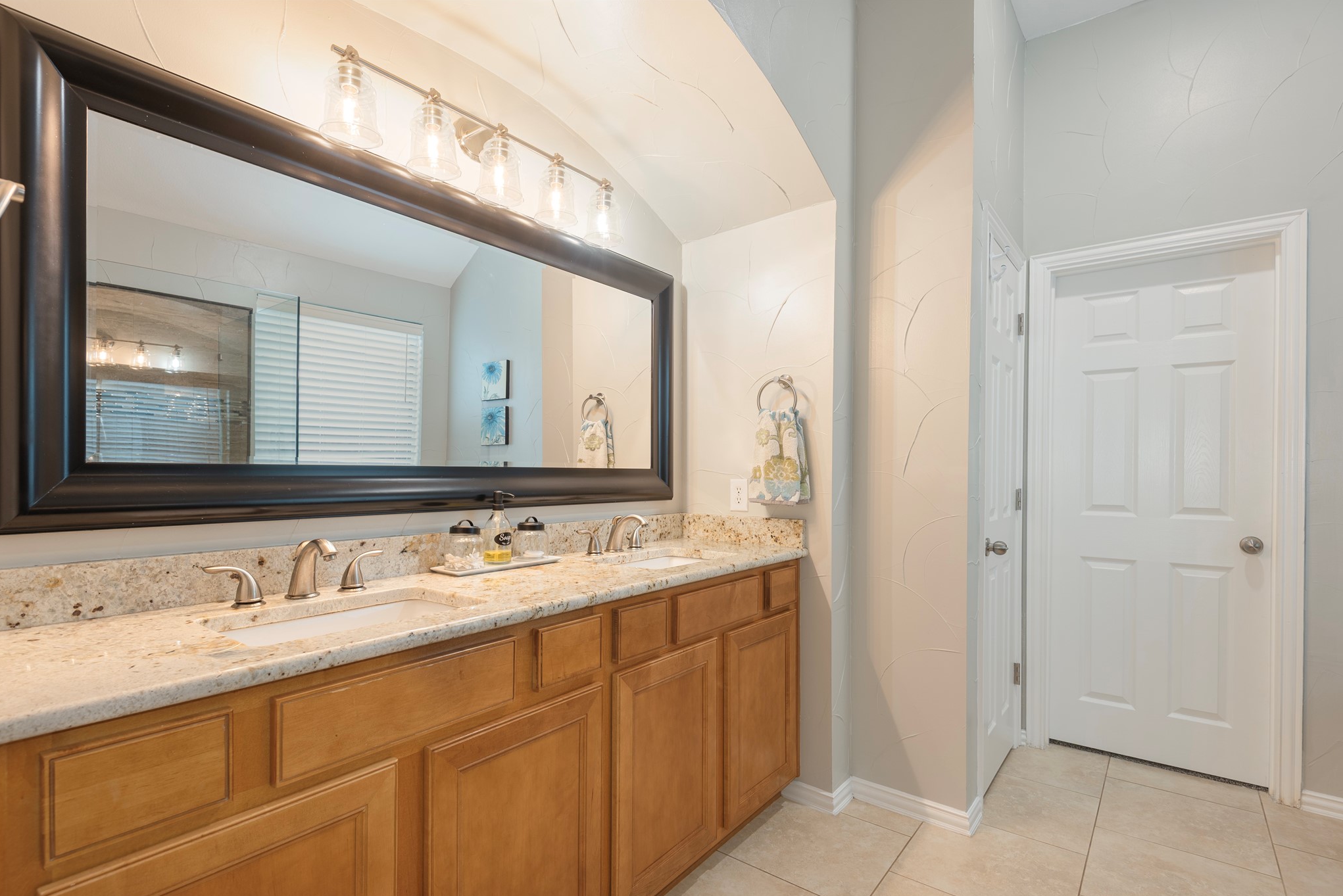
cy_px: 475
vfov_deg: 70.4
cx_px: 658
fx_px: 634
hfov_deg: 93.2
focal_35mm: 17
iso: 100
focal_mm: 16
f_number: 7.1
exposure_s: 1/3
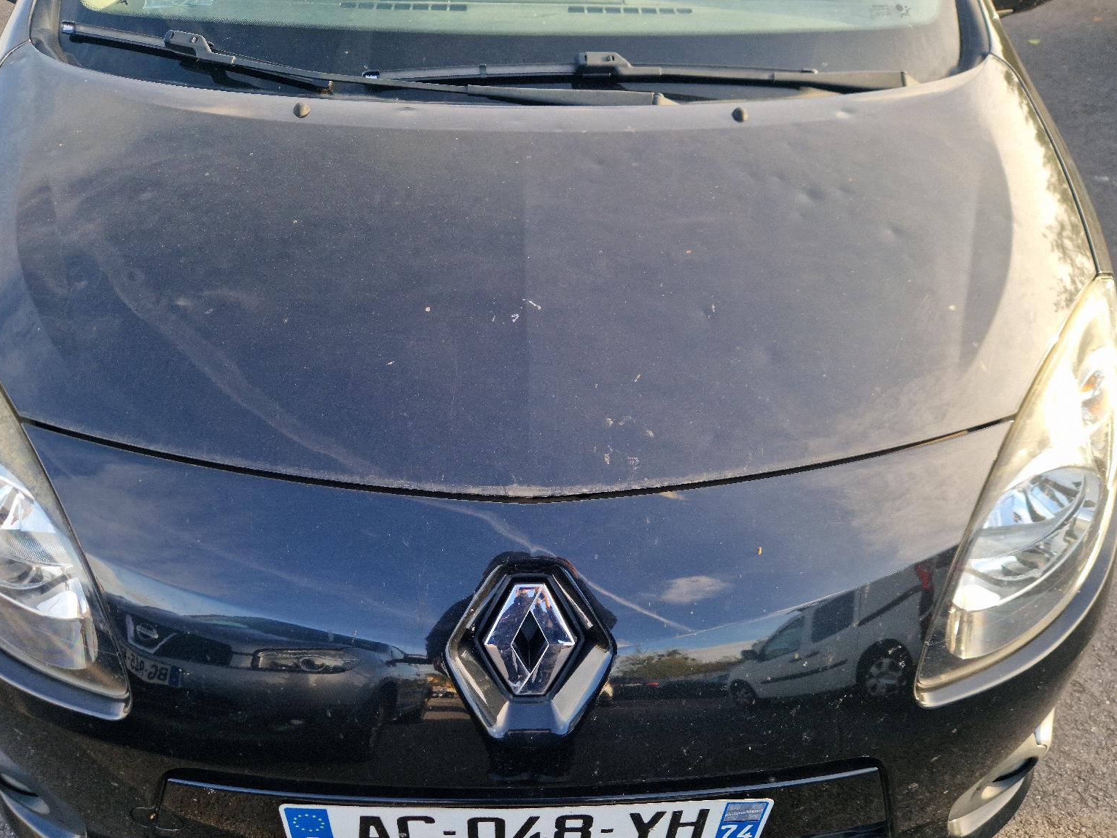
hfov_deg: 65.3
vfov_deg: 51.2
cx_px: 524
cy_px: 479
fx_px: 871
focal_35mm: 27
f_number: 1.8
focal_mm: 5.4
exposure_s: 1/147
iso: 50
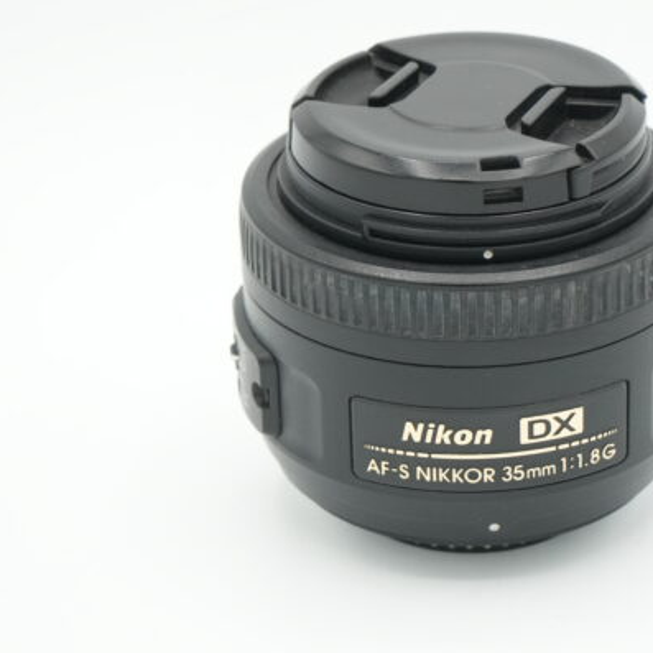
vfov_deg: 12.9
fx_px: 2881
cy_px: 326
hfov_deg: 12.9
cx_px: 462
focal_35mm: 135
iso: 1250
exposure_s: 1/200
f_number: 13
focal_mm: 70
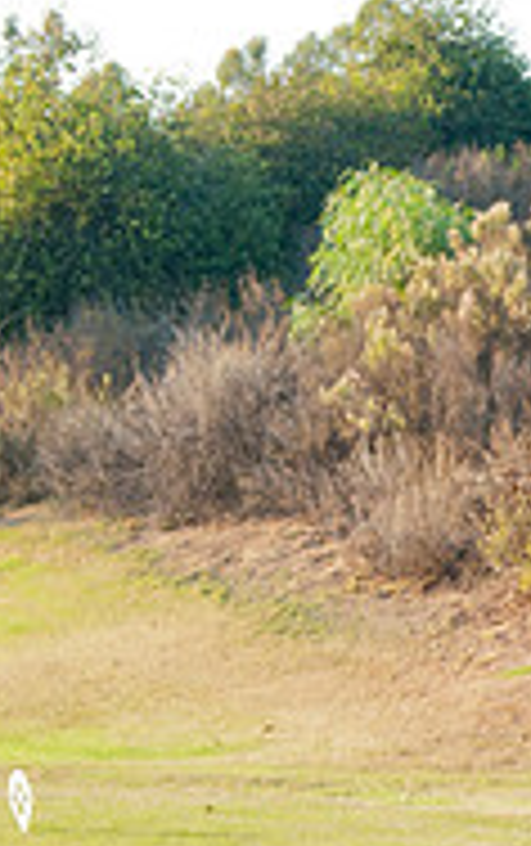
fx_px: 3370
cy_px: 749
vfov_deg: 14.2
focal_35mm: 146
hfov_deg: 8.3
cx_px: 1278
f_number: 5.6
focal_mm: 31
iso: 400
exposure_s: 1/60
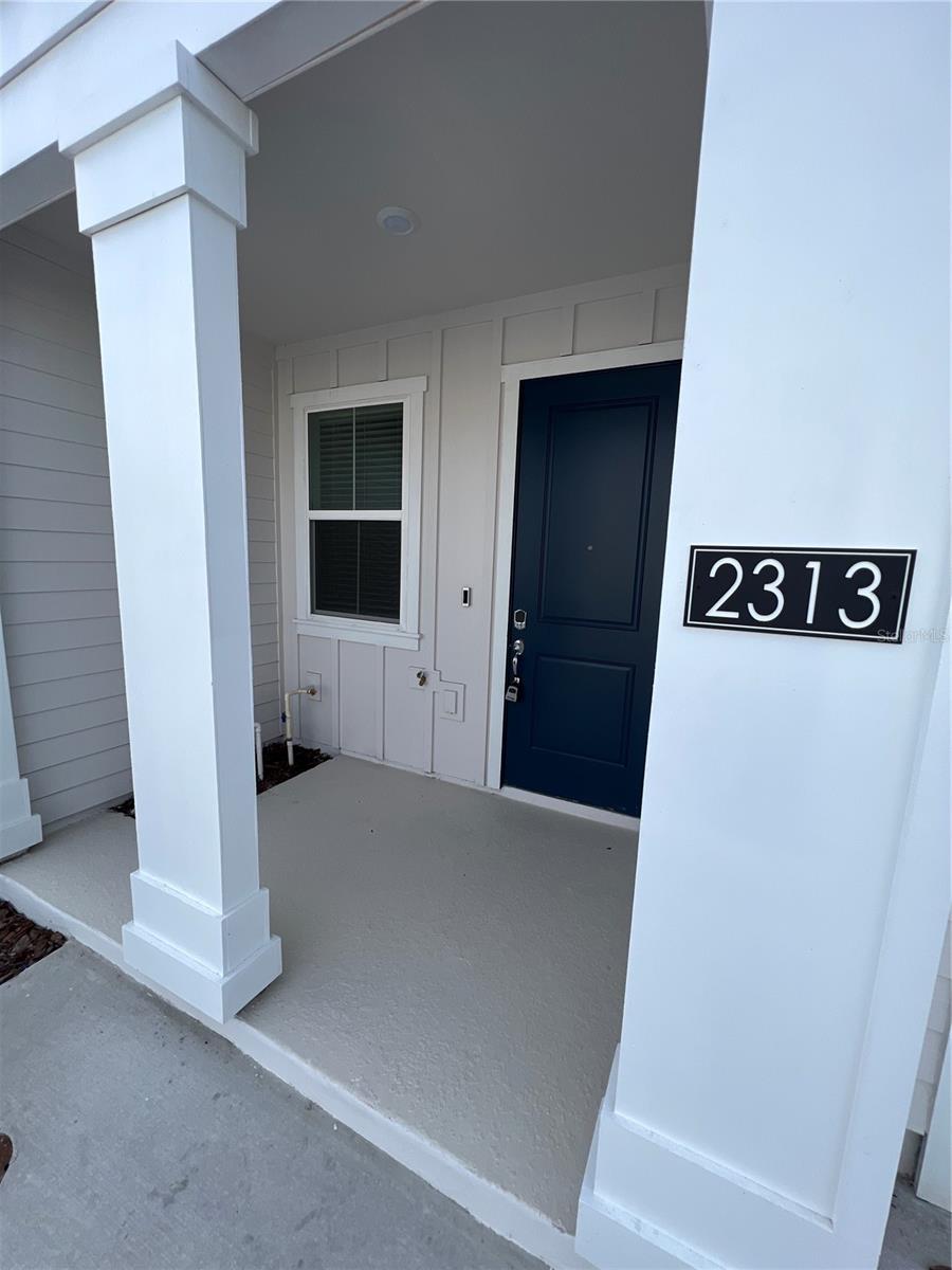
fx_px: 477
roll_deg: -2.0
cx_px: 476
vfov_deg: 106.2
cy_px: 635
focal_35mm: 13
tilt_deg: -8.8
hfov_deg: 89.9
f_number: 1.8
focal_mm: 1.57
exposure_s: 1/481
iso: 32
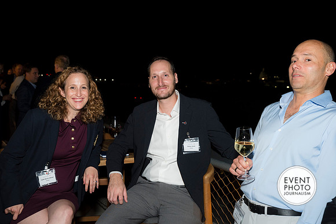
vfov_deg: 29.9
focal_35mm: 45
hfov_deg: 43.6
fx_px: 420
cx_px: 168
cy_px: 112
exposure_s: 1/125
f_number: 5.6
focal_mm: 45
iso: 1250
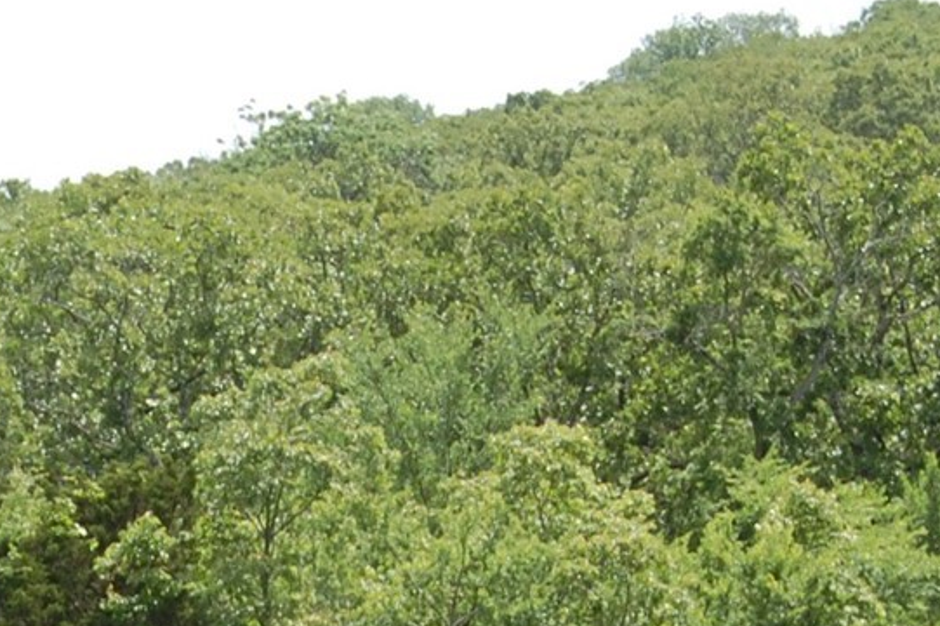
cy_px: 1020
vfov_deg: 5.2
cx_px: -114
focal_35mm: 260
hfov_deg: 7.9
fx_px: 6784
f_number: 8
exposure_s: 1/250
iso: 200
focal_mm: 46
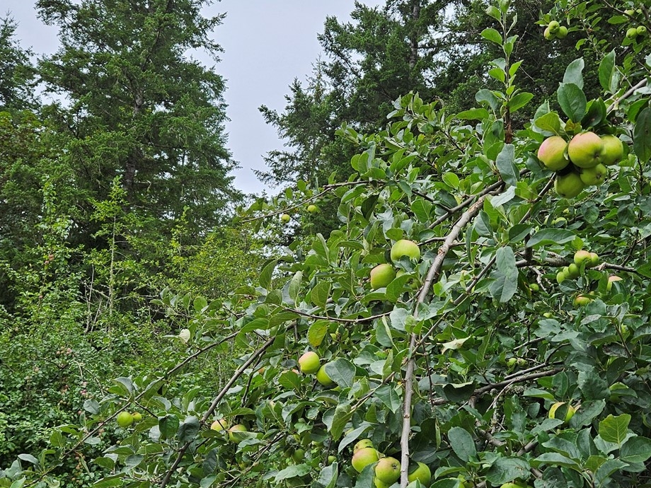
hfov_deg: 46.5
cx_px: 391
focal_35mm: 40
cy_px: 300
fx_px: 752
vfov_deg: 35.8
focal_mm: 5.4
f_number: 1.8
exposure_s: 1/272
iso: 25
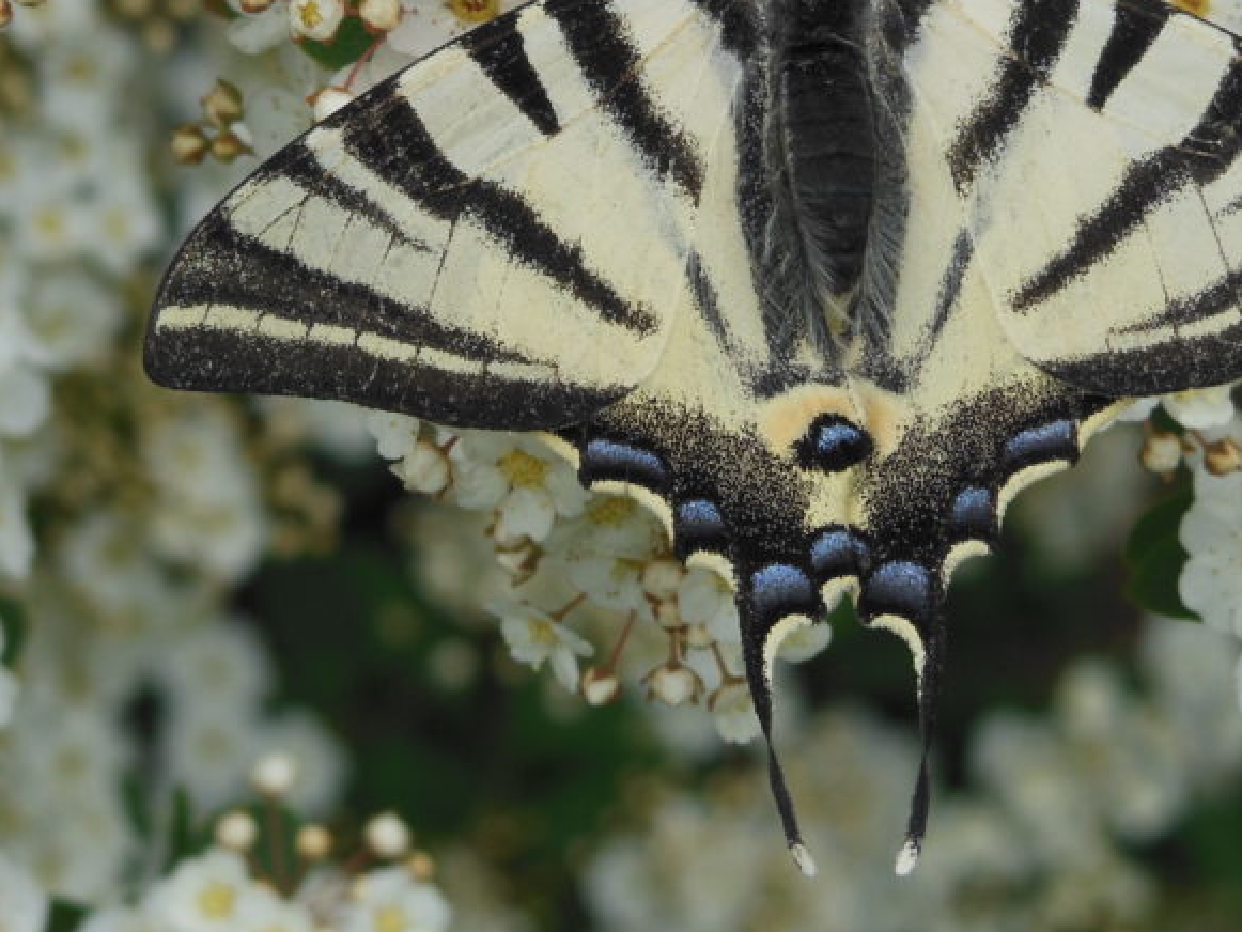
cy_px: 319
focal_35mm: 252
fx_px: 9043
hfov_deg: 7.9
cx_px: 802
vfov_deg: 5.9
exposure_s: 1/250
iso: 125
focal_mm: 25.5
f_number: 5.8
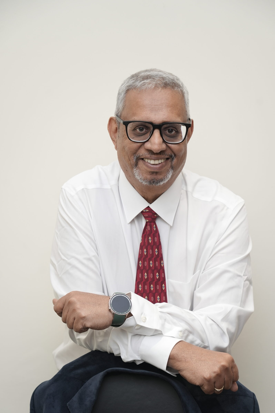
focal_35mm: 75
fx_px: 859
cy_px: 220
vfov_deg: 27.0
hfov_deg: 18.2
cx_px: 144
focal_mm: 70
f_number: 4.5
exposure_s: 1/160
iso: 250
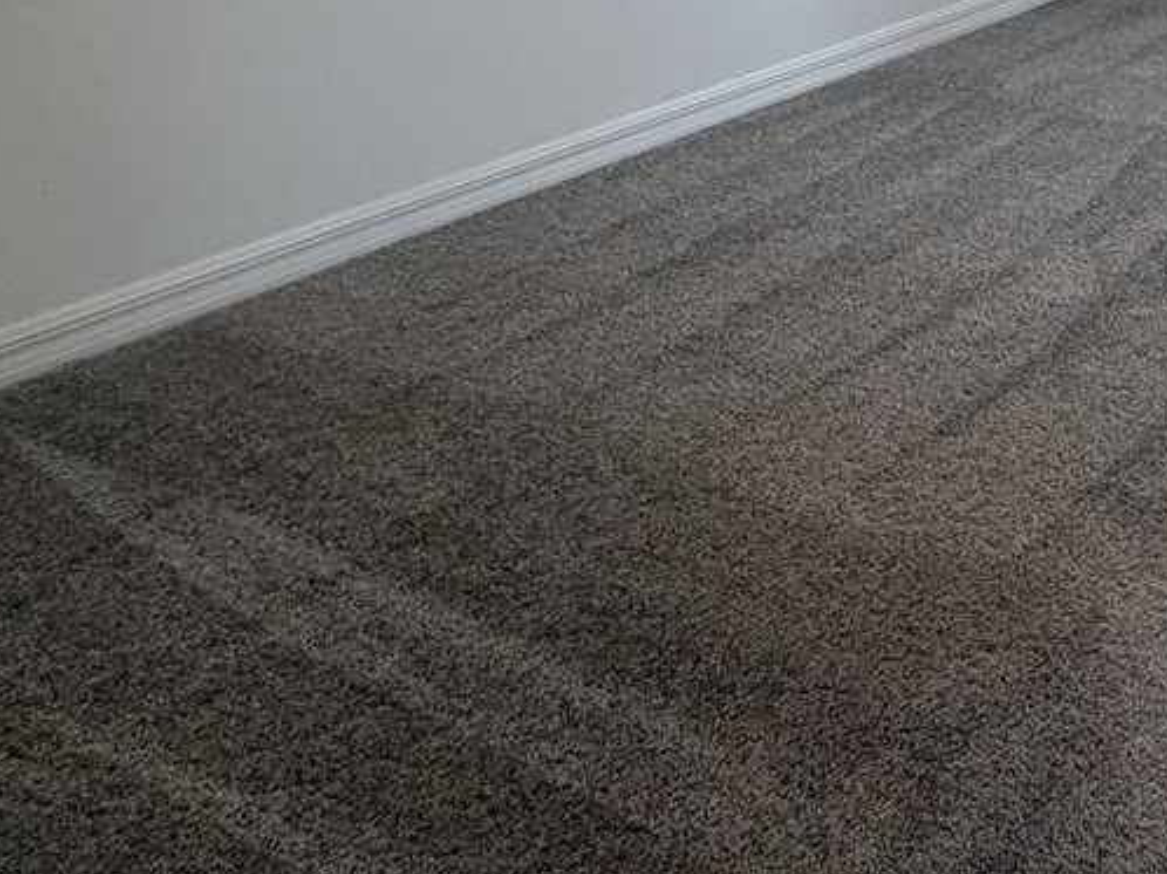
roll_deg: -0.3
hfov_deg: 36.0
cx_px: 1275
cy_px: -213
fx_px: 1516
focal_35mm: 45
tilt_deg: -7.0
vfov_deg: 27.6
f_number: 2.2
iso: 125
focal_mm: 2.22
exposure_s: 1/120
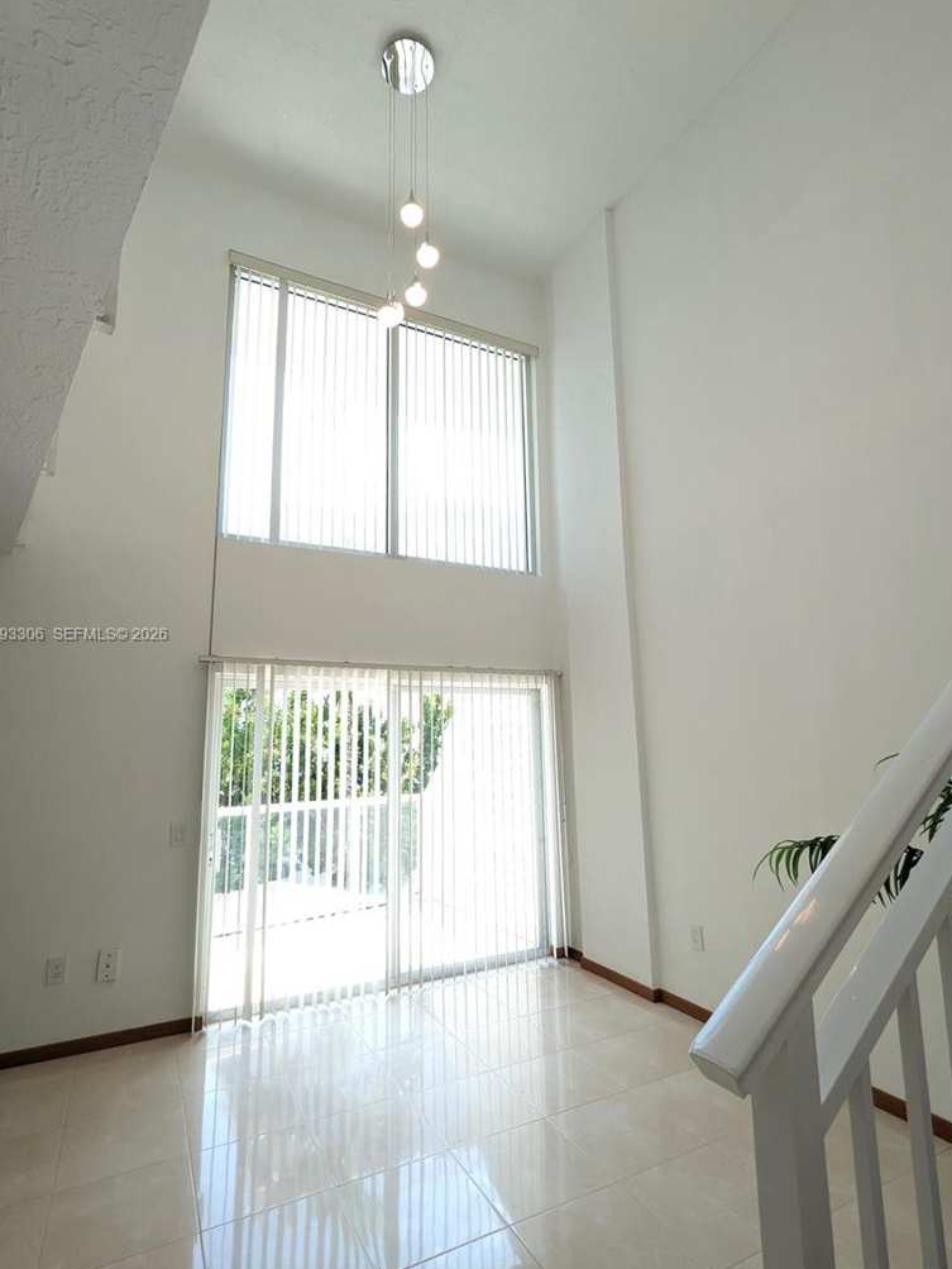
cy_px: 635
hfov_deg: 74.8
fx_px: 623
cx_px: 465
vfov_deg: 91.0
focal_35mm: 17
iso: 73
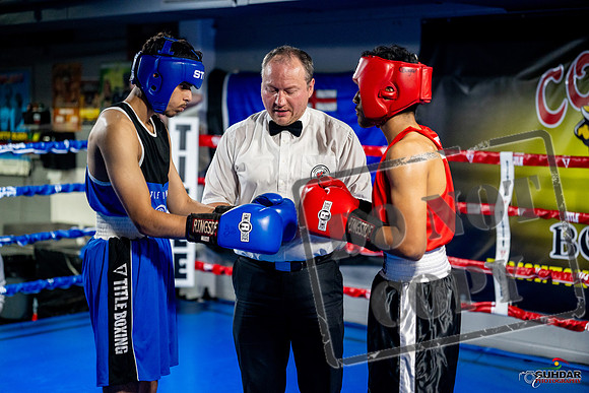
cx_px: 294
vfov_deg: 21.3
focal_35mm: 64
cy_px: 196
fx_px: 1047
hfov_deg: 31.4
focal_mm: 64
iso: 4000
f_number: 2
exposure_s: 1/1000
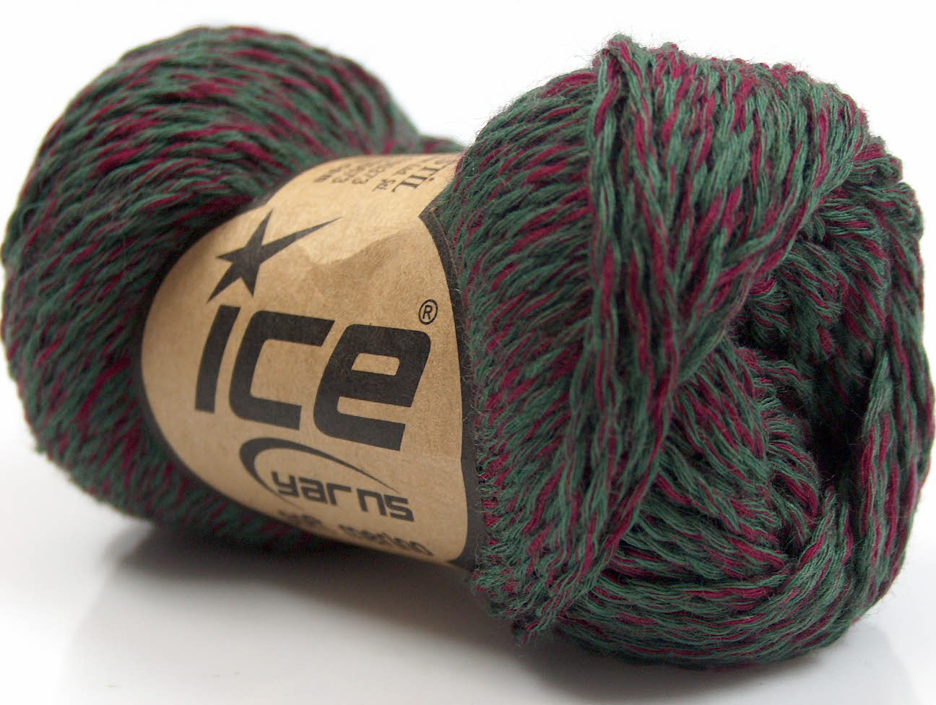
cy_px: 352
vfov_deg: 20.5
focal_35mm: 72
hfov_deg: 27.0
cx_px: 468
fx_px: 1950
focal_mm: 14.73
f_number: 2.9
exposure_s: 1/5.14
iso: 100
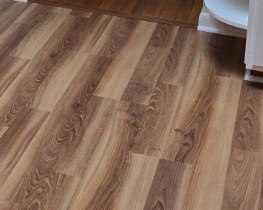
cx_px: -17
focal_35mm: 102
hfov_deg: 18.2
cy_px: -123
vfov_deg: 14.0
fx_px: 793
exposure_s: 1/120
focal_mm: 6.3
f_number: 1.7
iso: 64
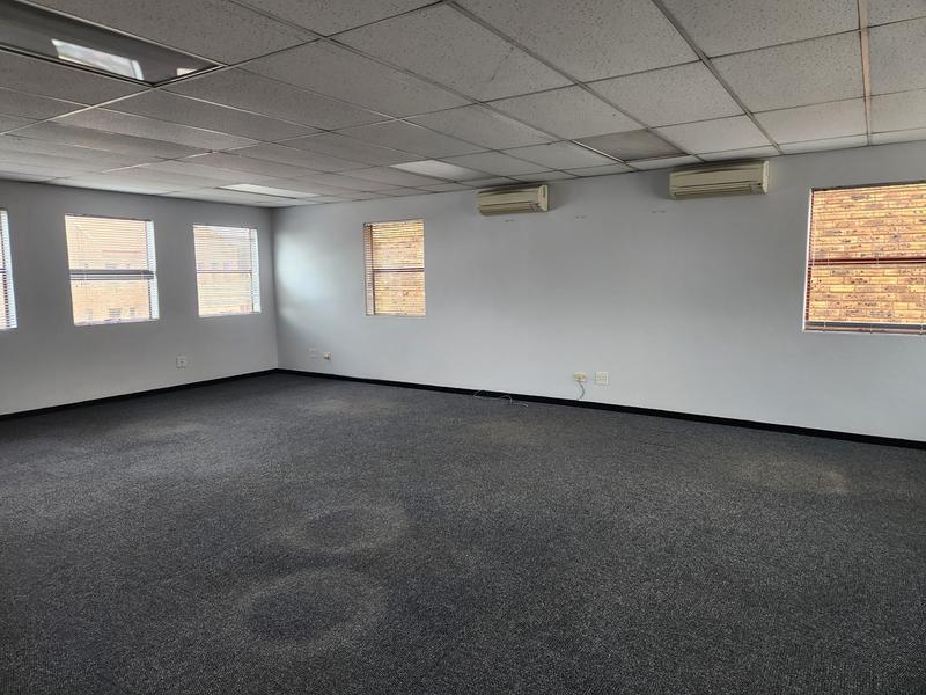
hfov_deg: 73.9
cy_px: 348
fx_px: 615
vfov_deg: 58.9
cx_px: 463
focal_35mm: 23
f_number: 1.8
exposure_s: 1/180
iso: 125
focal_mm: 5.4
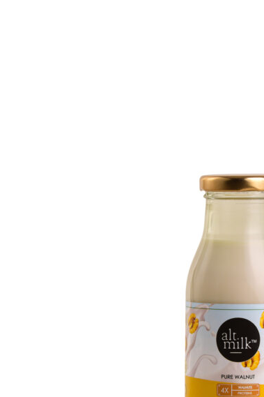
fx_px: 1783
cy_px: 310
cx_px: 229
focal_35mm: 162
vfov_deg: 12.6
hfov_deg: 8.4
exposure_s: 1/160
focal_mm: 90
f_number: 10
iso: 160
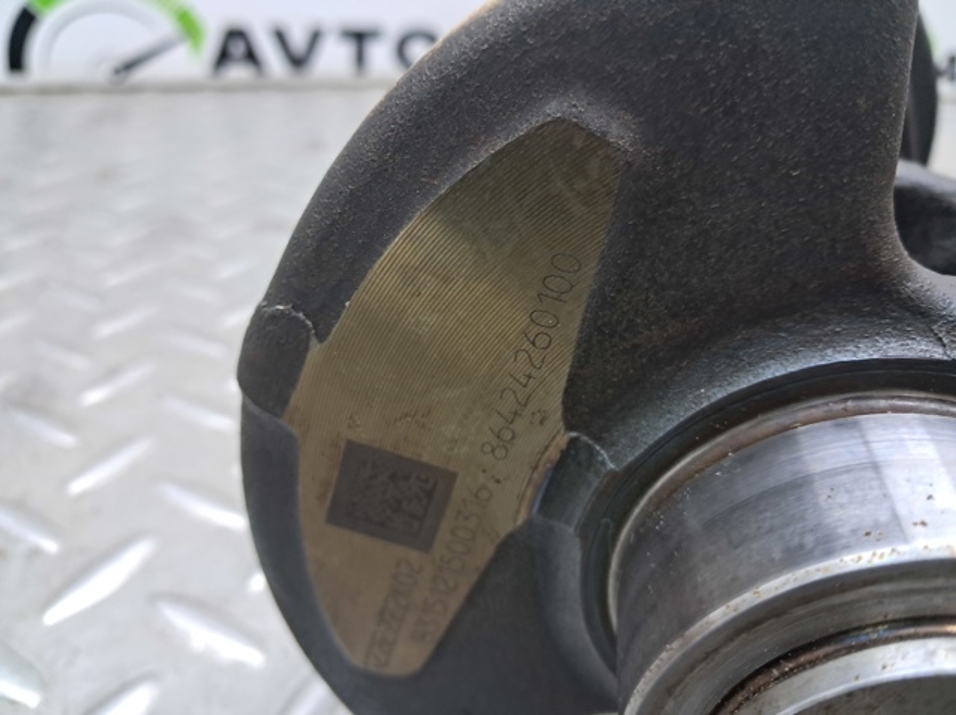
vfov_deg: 51.3
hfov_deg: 65.4
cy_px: 358
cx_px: 478
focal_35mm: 27
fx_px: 745
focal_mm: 4
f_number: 1.8
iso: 250
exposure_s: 1/50
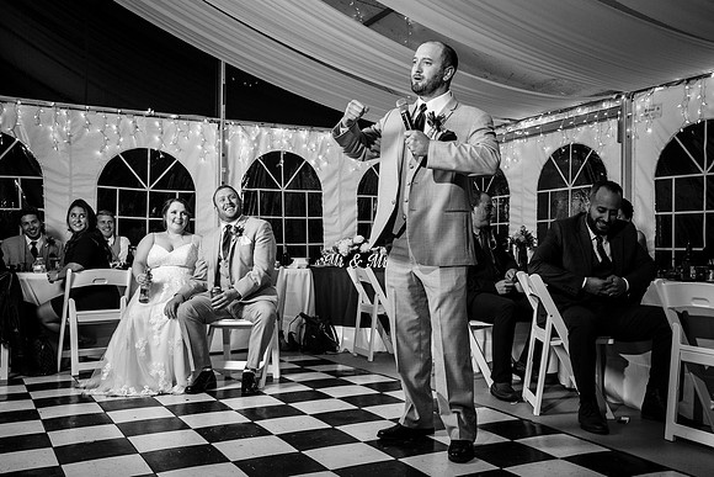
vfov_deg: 35.5
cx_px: 374
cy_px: 242
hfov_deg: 51.2
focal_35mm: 38
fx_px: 745
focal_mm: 35
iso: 2000
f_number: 5.6
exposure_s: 1/250
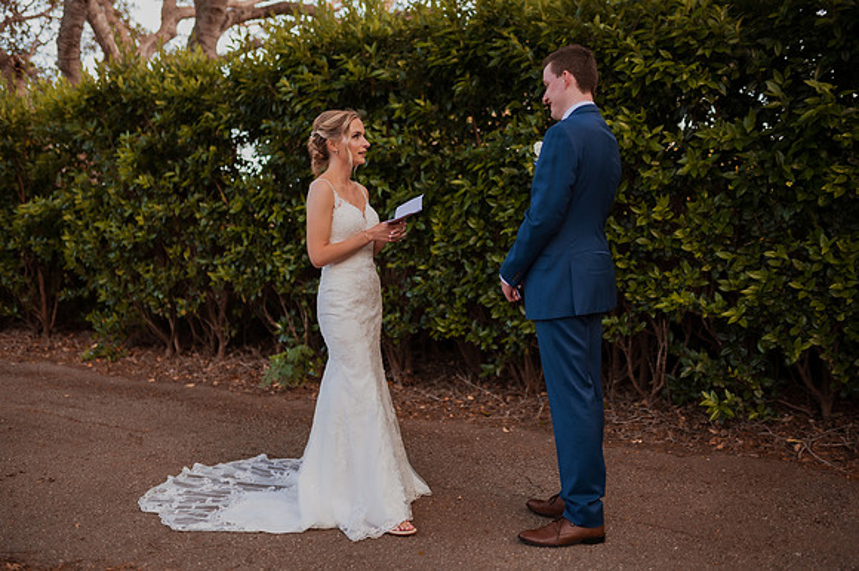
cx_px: 430
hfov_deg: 54.5
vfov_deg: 37.8
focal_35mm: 35
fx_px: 835
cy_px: 286
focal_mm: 35
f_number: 1.8
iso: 320
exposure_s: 1/1250
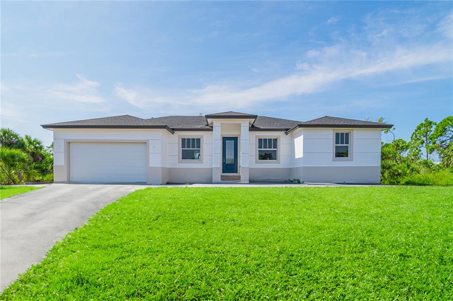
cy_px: 150
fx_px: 176
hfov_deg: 104.3
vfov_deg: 81.1
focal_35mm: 14
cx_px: 226
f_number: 8
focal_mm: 14
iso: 320
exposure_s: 1/4000
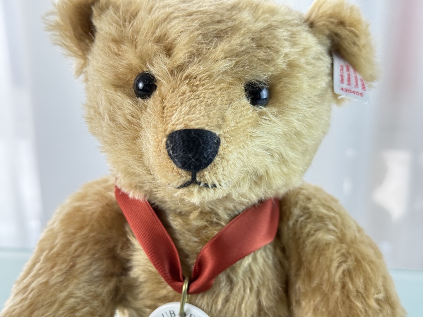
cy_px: 158
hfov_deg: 39.7
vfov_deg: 30.3
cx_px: 212
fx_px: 587
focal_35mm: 48
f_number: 1.78
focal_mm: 6.76
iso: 50
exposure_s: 1/100
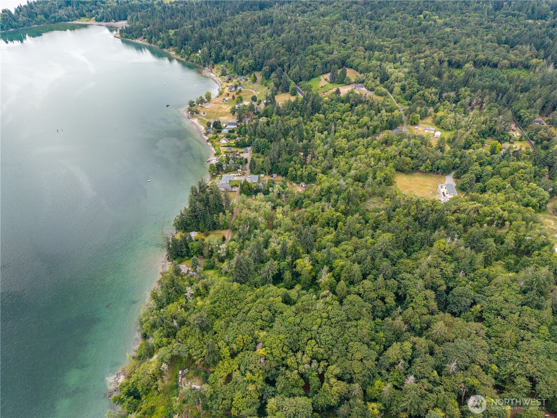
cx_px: 278
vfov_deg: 56.8
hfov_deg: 71.6
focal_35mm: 24
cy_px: 209
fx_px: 386
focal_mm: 8.67
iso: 100
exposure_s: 1/2000
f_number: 1.8
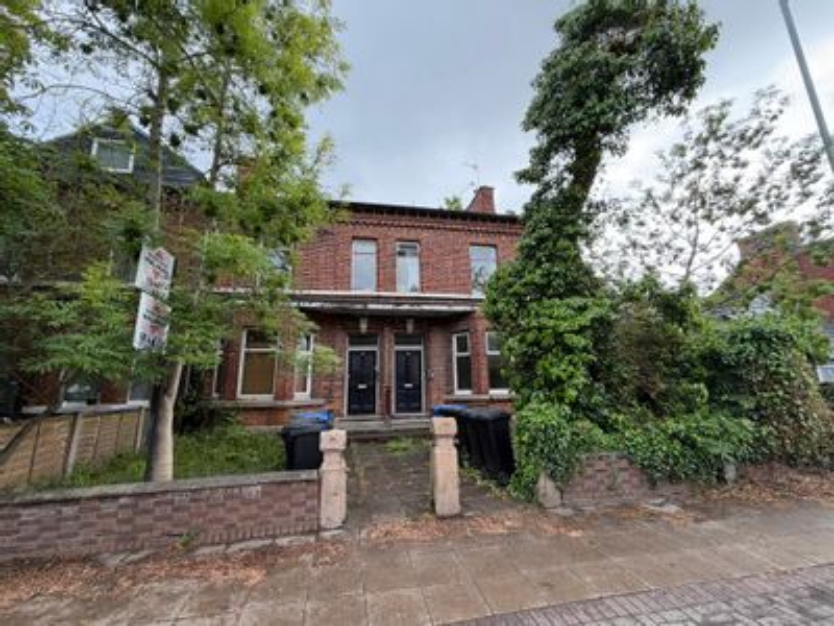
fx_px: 337
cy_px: 313
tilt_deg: +15.3
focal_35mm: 14
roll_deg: +1.2
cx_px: 417
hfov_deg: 102.1
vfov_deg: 85.7
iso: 40
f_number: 2.2
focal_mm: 2.22
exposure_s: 1/239
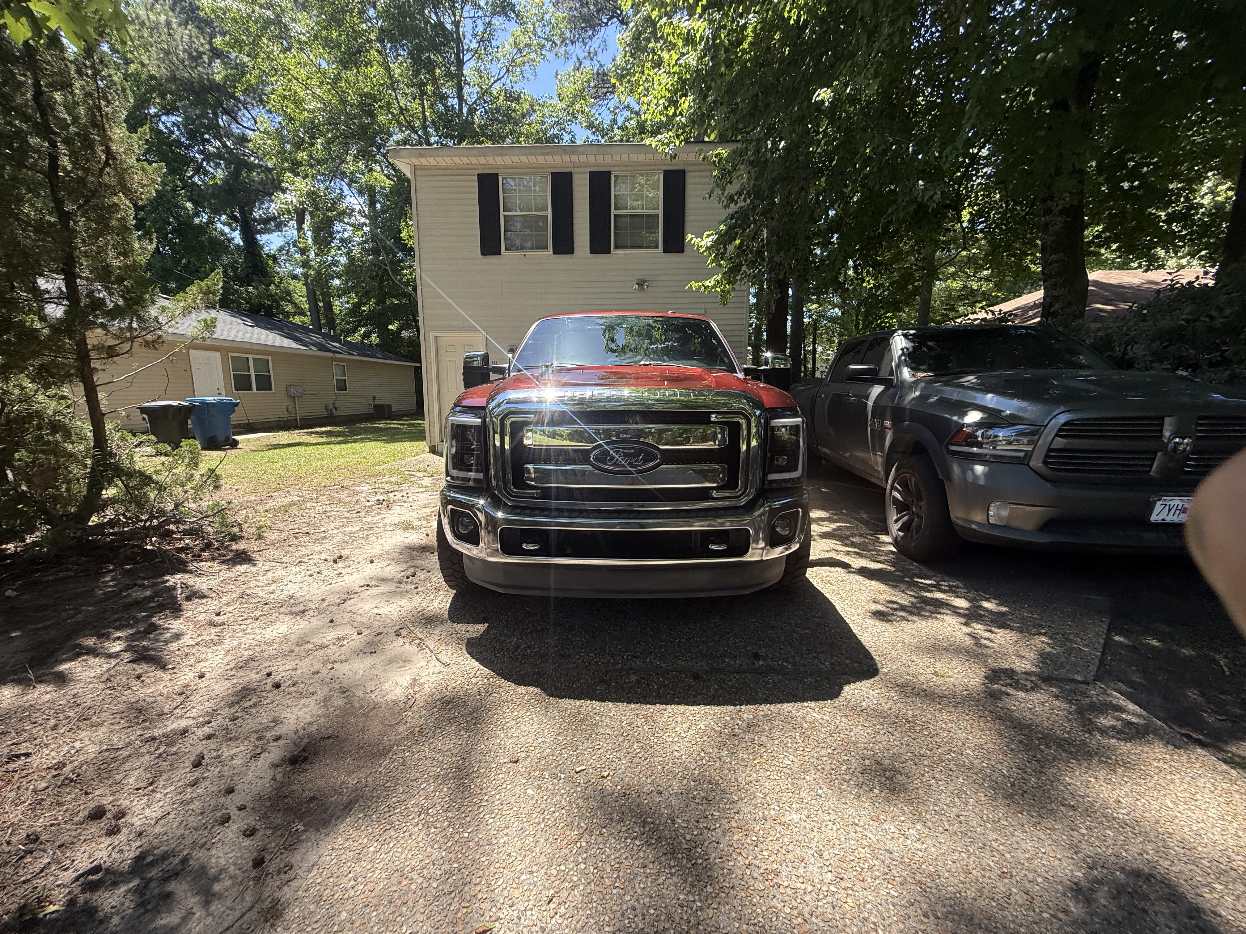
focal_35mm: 14
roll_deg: -0.3
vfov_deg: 85.7
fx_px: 504
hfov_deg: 102.1
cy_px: 467
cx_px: 623
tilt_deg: -7.4
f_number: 2.2
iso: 50
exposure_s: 1/390
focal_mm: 2.22
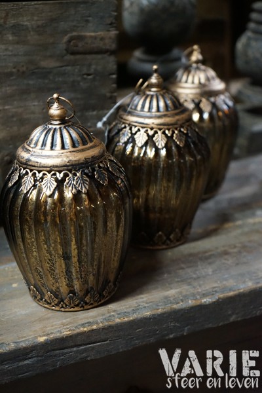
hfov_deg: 29.2
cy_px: 196
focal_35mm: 46
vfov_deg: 42.7
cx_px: 131
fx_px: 502
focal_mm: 46
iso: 6400
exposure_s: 1/60
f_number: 4.5
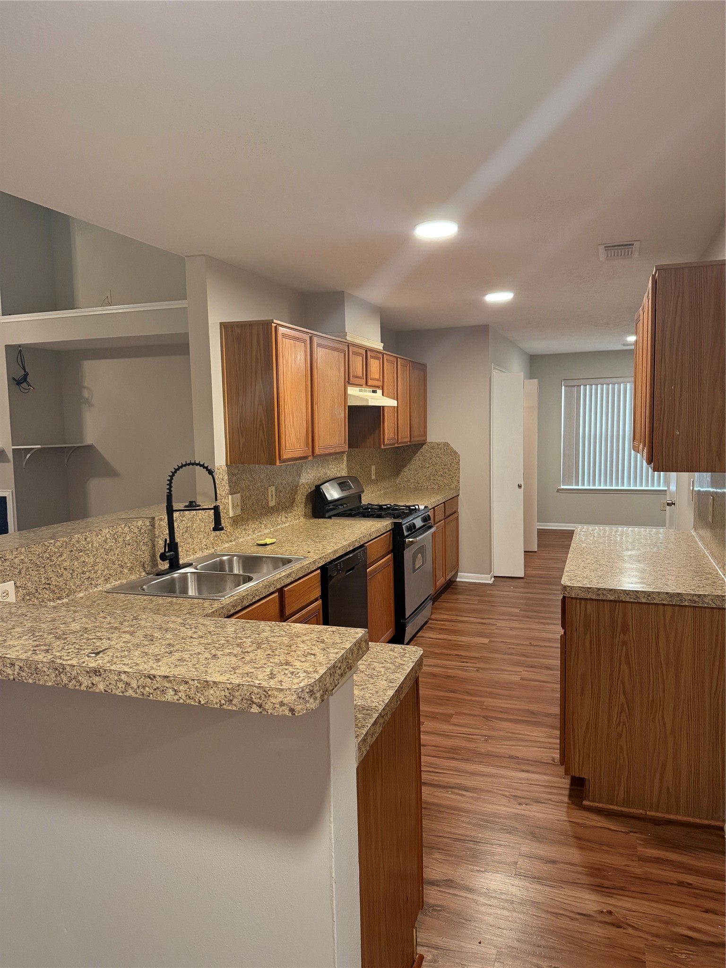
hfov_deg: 56.8
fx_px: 671
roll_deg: +1.0
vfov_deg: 71.6
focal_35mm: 24
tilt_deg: -5.2
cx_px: 363
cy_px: 484
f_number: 1.78
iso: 320
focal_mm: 6.76
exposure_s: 1/60
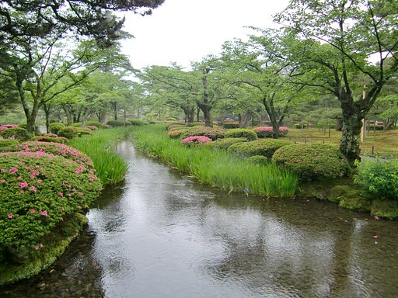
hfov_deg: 63.4
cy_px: 149
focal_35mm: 28
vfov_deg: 49.7
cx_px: 199
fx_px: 322
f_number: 2.6
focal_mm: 4.9
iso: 64
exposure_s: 1/160
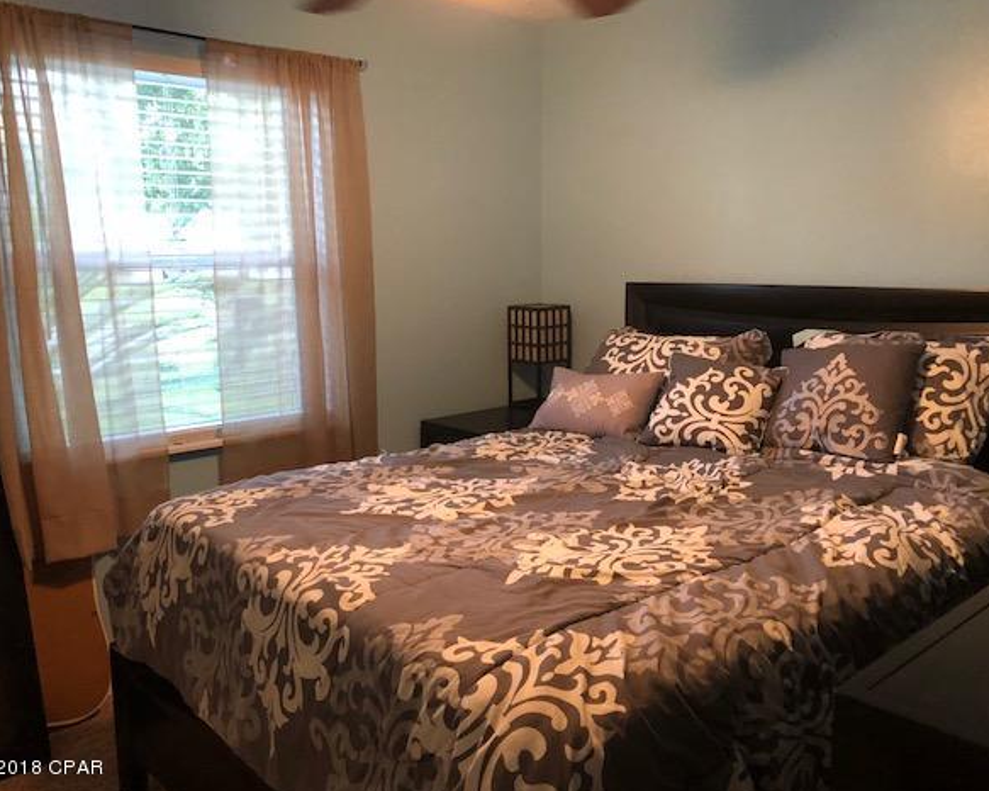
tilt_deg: -9.5
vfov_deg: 48.5
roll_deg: +0.7
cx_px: 512
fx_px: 878
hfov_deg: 58.8
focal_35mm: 30
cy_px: 394
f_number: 1.8
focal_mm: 3.99
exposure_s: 1/15
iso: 80
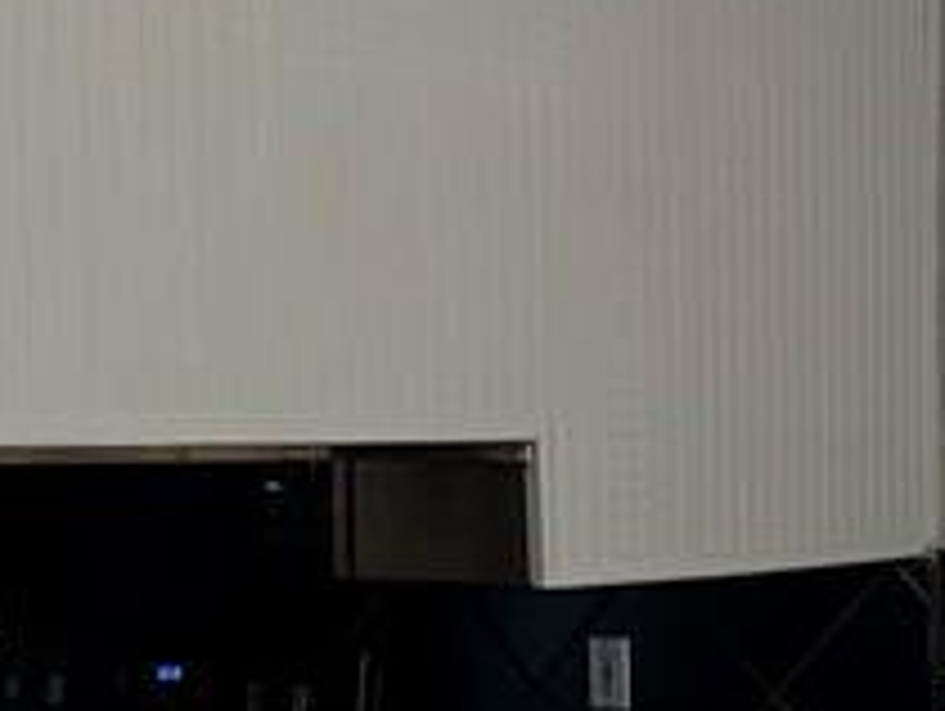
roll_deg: -0.1
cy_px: 662
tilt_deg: -5.2
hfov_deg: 15.3
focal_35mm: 117
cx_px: 1508
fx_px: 3198
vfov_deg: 12.6
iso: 200
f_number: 1.78
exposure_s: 1/60
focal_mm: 6.86
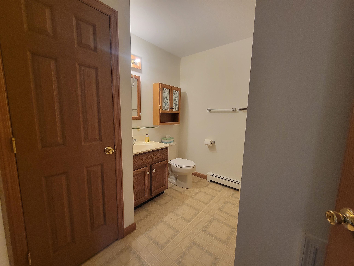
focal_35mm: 13
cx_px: 177
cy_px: 133
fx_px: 133
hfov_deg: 106.2
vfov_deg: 89.9
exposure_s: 1/60
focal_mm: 2.2
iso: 250
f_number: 2.2
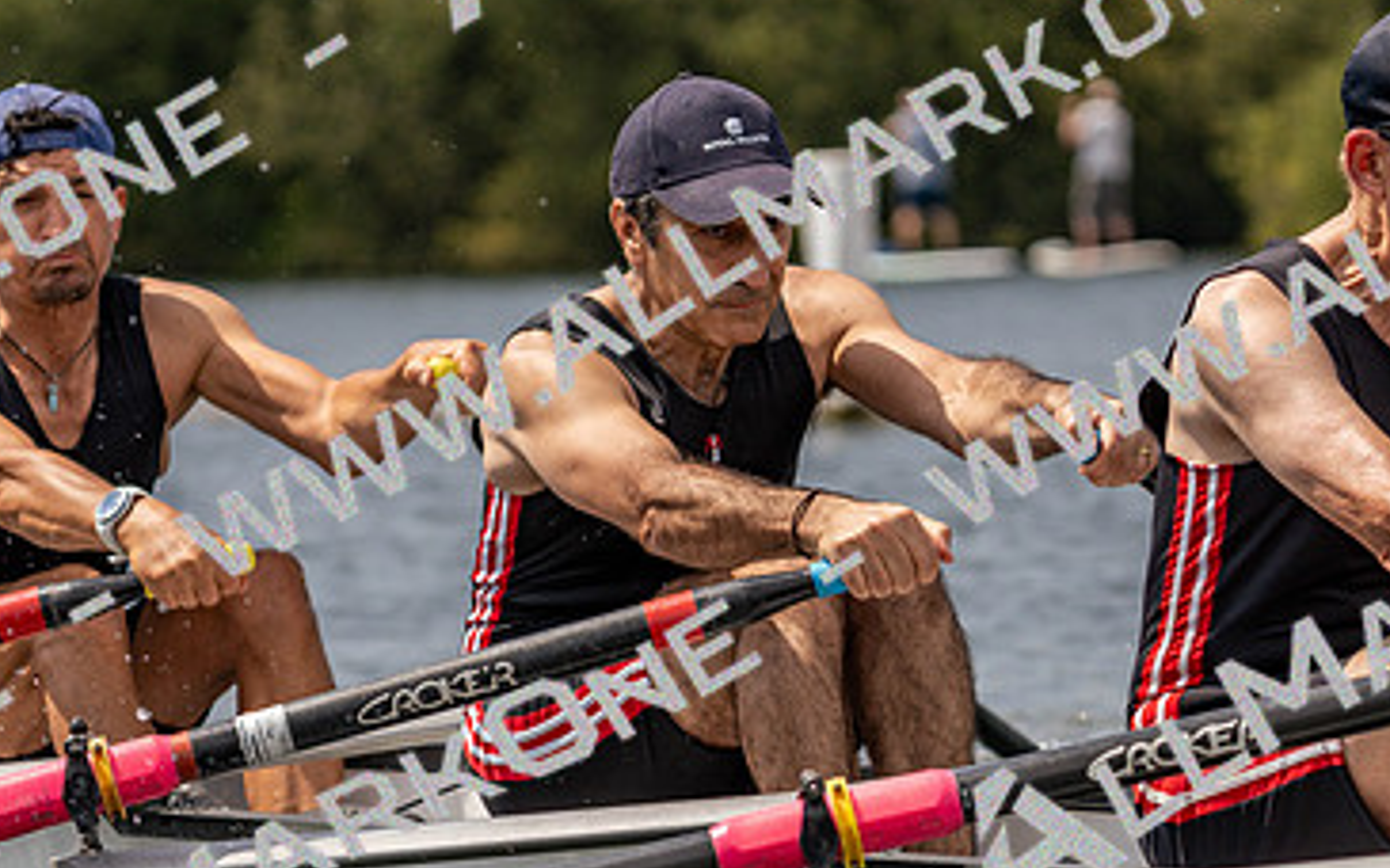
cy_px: 588
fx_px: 13257
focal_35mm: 350
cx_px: 647
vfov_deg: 3.8
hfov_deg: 6.0
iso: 200
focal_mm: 216
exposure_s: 1/1600
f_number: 5.6
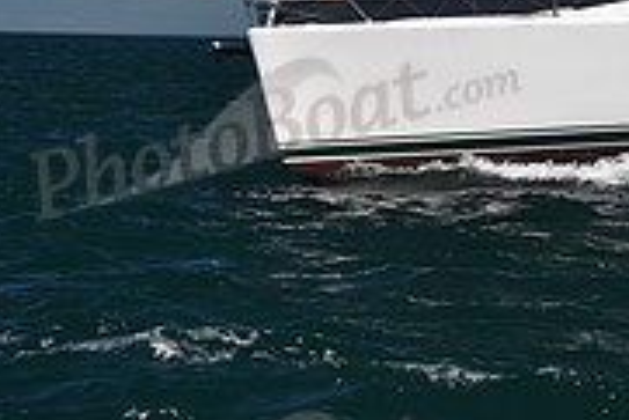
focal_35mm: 289
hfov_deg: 7.1
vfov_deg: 4.7
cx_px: 702
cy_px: -99
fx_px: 5053
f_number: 6.3
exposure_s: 1/800
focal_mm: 90
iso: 250
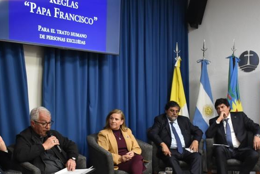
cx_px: 142
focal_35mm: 50
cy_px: 129
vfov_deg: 26.7
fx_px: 361
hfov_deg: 39.6
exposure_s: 1/60
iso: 1600
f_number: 4
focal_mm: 18
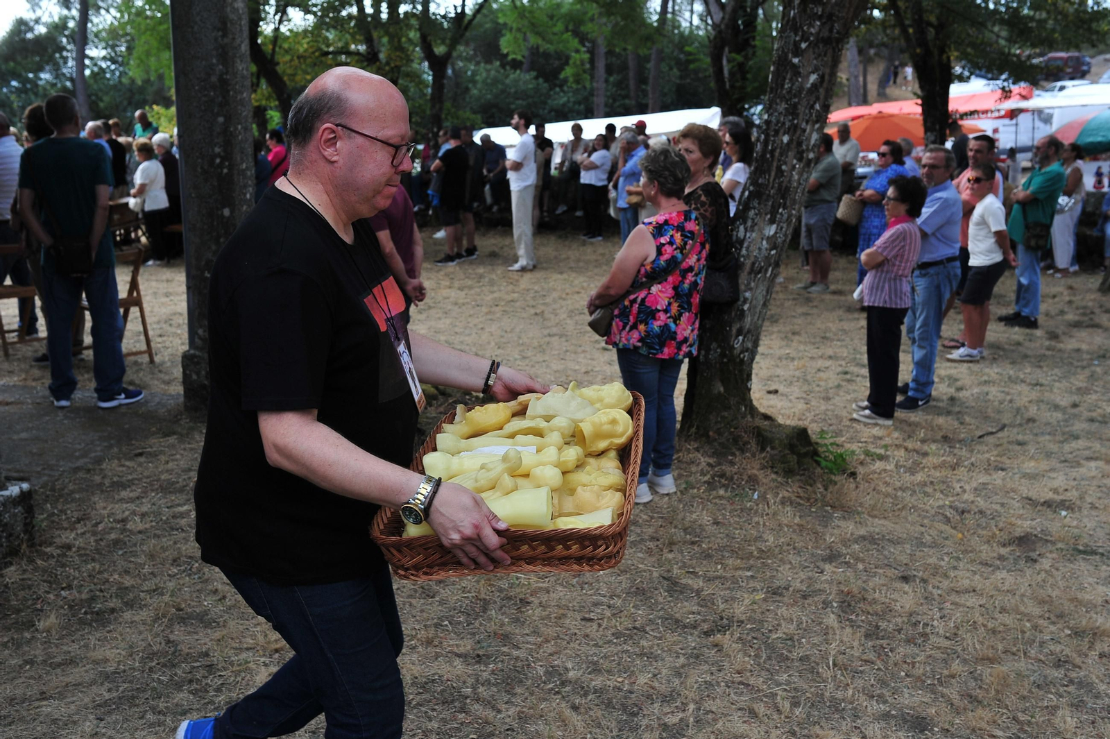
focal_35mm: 35
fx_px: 1079
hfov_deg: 54.5
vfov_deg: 37.8
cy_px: 370
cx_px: 555
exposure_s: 1/500
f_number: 6.3
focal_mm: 35
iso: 500
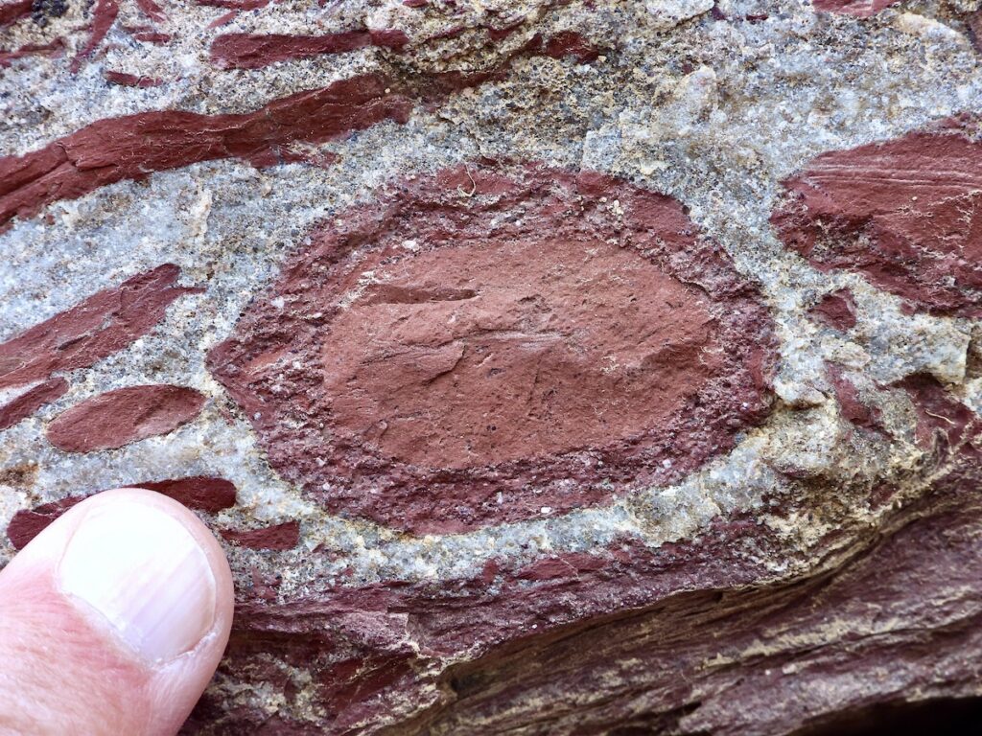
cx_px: 491
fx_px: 6667
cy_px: 368
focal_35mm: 235
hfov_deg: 8.4
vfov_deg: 6.3
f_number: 4.5
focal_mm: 42.2
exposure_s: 1/125
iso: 125
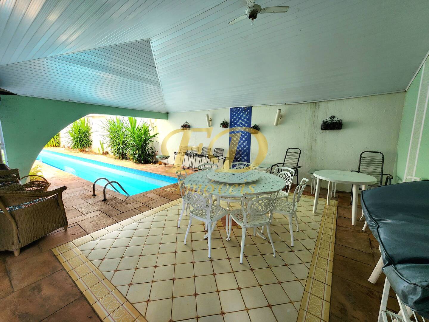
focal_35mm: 13
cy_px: 161
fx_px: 161
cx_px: 214
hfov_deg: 106.2
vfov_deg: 89.9
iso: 64
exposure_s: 1/60.2
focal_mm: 2.2
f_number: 2.2
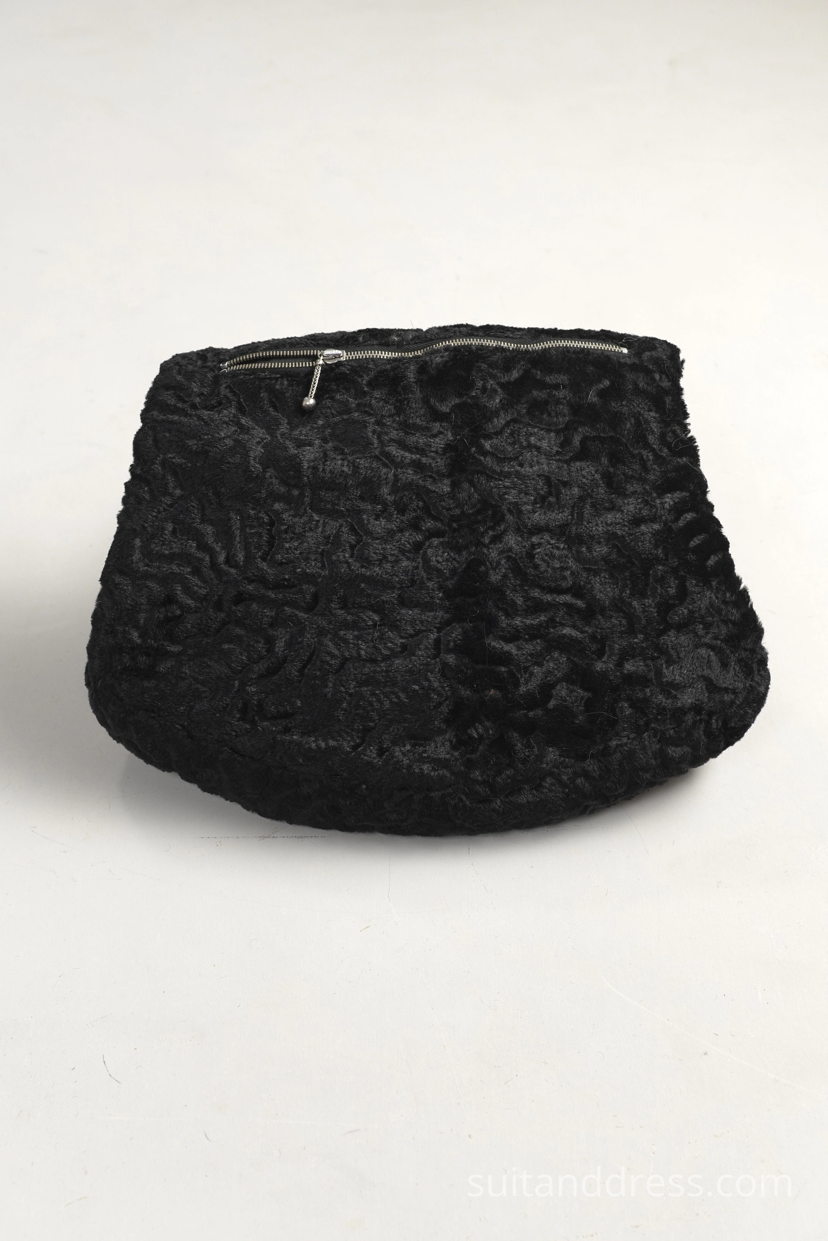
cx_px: 414
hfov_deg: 28.1
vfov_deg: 41.1
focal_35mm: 48
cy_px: 620
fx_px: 1656
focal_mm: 32
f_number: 5.6
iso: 400
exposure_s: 1/60
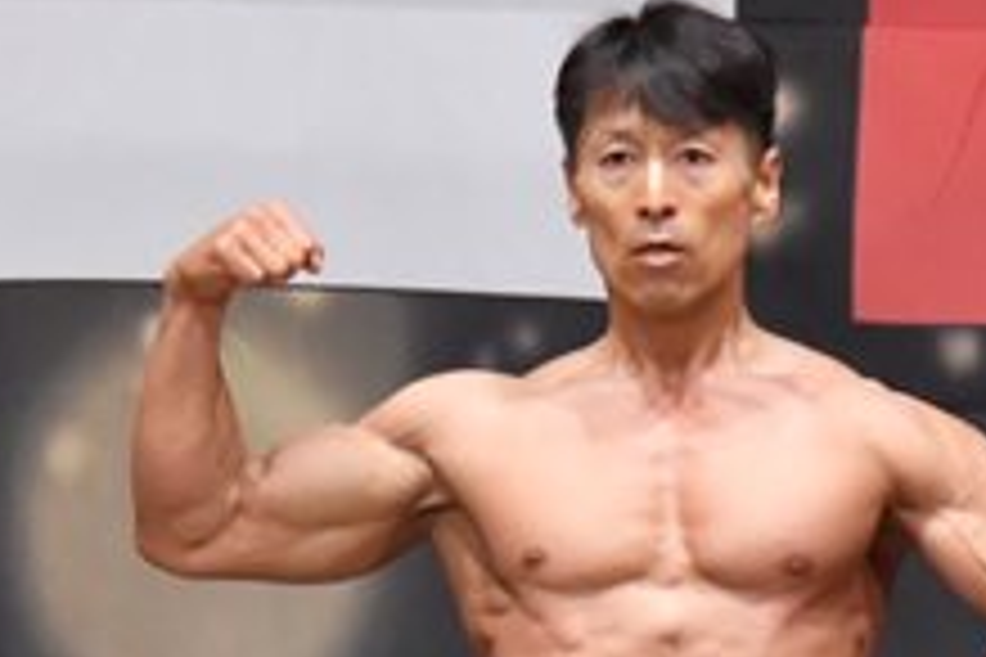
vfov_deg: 1.9
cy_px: 891
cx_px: 304
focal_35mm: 714
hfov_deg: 2.9
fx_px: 19554
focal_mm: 135
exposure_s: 1/400
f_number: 5.6
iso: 6400
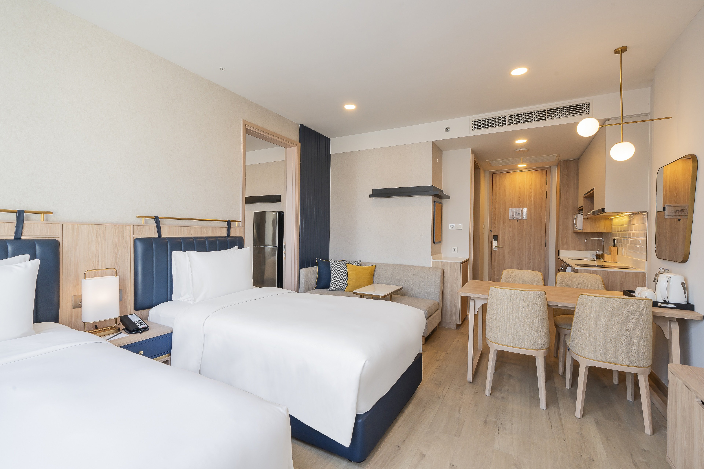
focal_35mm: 16
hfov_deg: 96.7
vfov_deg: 73.7
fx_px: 313
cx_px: 352
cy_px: 234
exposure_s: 1/10
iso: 320
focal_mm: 16
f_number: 13
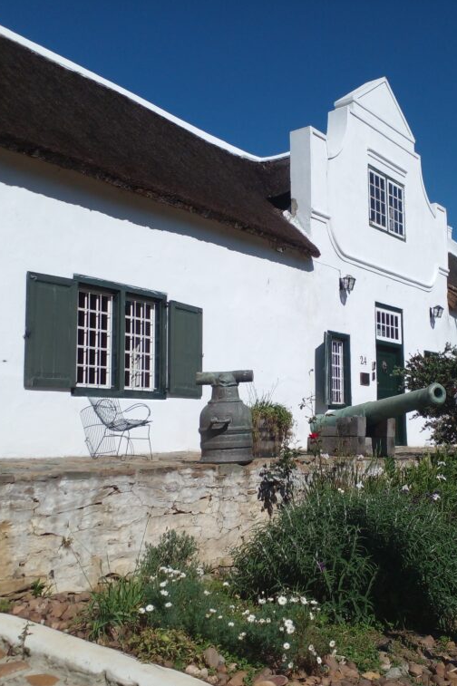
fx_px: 724
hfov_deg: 34.8
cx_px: 292
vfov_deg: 50.7
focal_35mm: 38
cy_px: 344
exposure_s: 1/2817
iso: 50
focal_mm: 3.6
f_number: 1.9
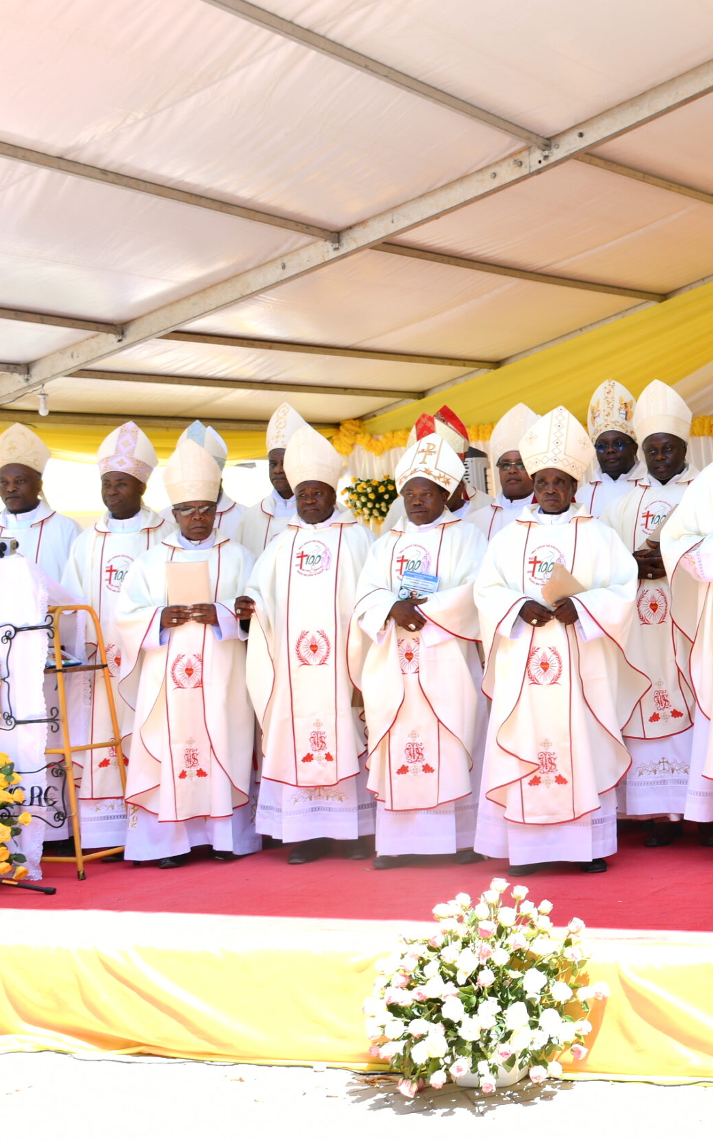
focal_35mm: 53
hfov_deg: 22.7
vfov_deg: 38.2
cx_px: 831
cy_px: 562
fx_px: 1648
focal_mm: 23
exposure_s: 1/50
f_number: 5.6
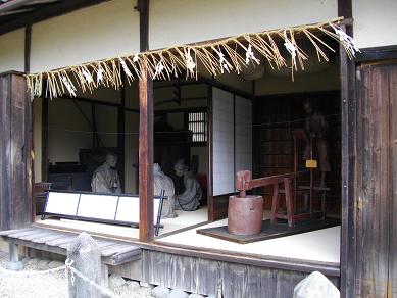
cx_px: 198
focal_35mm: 32
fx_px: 367
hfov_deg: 56.8
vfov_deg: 44.2
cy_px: 149
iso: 102
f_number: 2.9
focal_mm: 5.7
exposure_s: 1/125
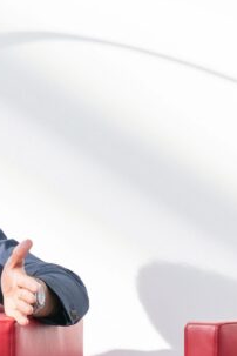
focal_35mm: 684
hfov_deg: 2.0
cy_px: 362
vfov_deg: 3.0
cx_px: -86
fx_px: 6754
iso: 400
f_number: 3.2
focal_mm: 180
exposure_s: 1/800
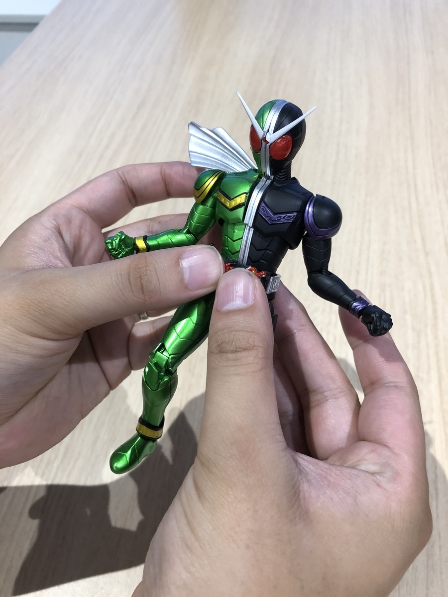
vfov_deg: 63.4
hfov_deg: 49.7
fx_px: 483
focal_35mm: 28
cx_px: 224
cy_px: 298
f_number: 1.8
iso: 32
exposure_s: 1/25
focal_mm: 3.99
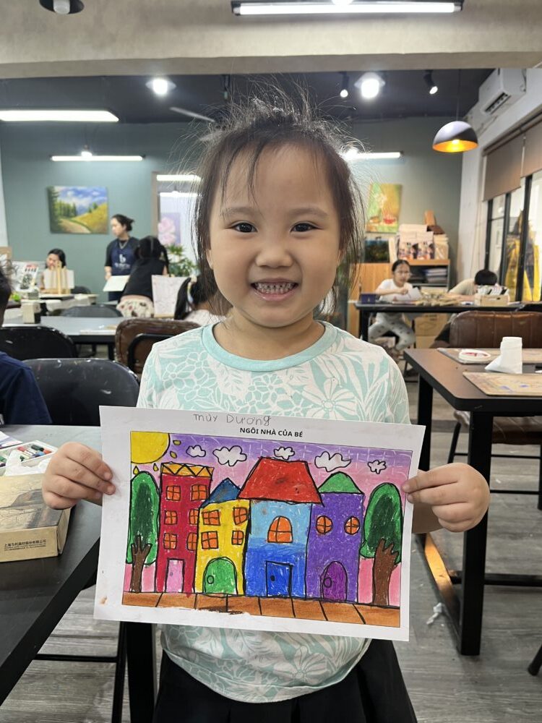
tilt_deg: -8.9
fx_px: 543
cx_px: 271
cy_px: 362
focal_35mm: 26
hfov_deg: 53.1
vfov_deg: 67.3
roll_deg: +0.8
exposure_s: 1/50
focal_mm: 5.1
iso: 80
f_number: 1.6
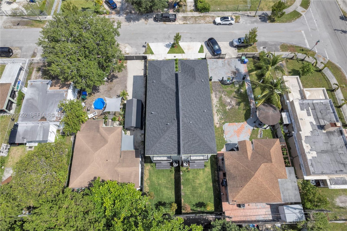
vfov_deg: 57.2
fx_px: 212
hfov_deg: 78.6
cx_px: 174
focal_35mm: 22
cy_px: 116
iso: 130
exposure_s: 1/3000
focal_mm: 8.38
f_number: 2.8
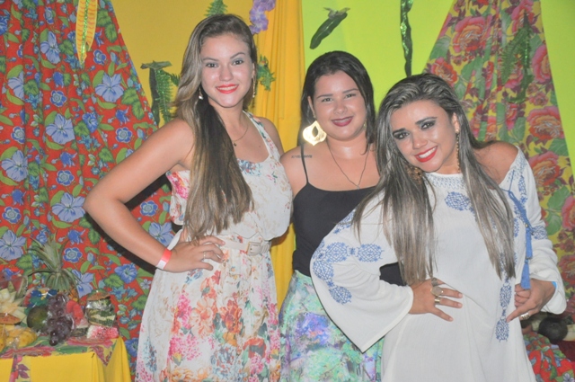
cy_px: 191
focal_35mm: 51
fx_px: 814
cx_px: 288
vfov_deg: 26.4
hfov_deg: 38.9
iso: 1250
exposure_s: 1/60
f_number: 4.5
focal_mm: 34
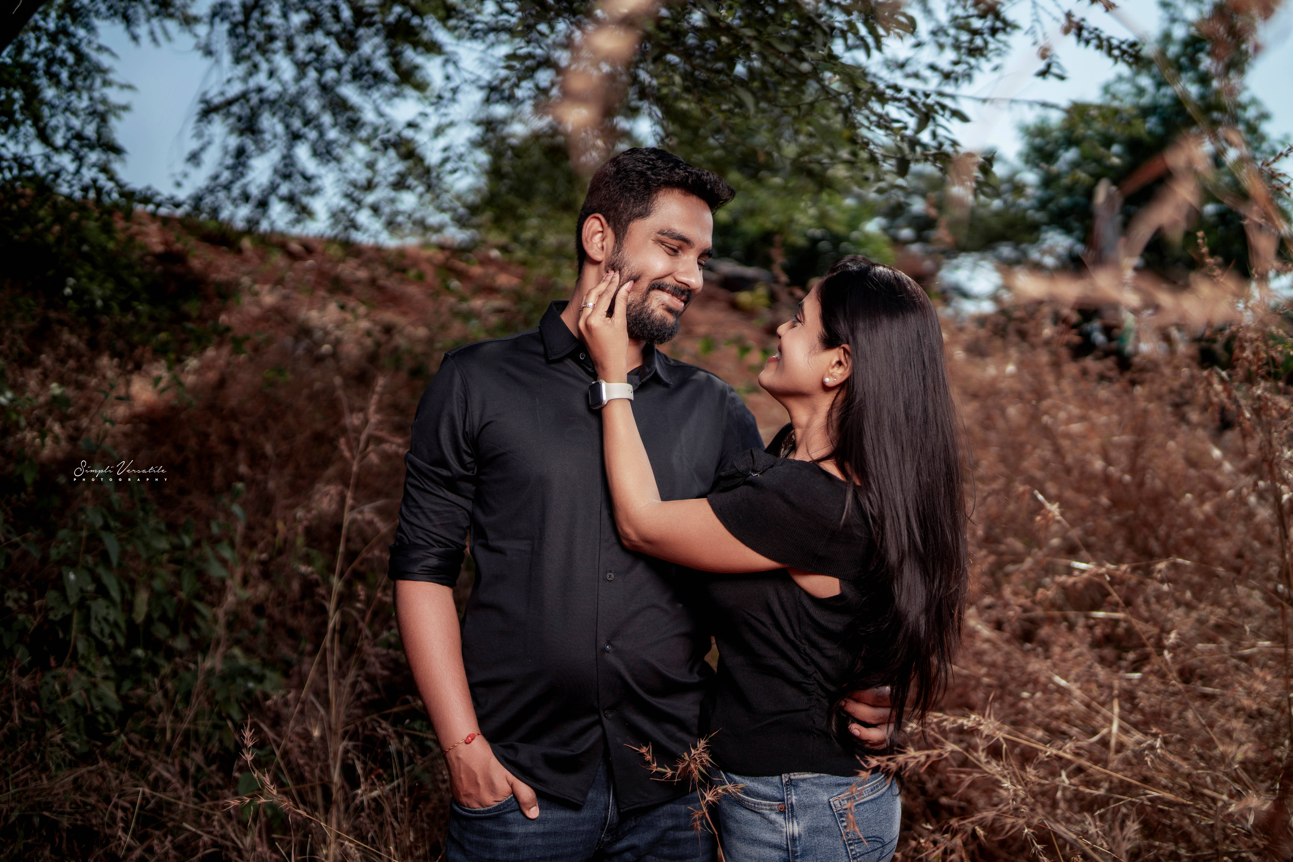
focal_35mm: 35
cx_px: 646
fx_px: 1257
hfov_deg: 54.4
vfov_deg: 37.9
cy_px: 431
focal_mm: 35
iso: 50
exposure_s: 1/6400
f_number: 1.4
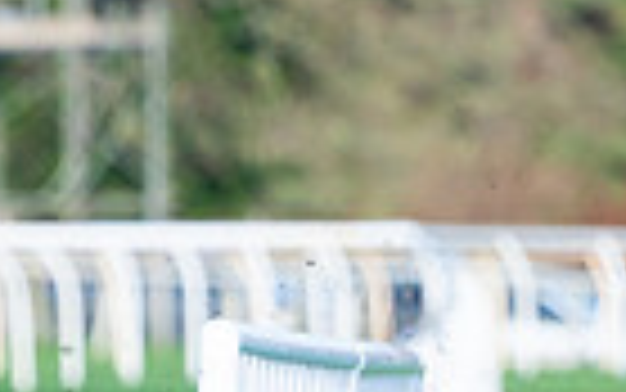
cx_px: -446
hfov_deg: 2.0
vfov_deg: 1.2
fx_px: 18194
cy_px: 618
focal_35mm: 1066
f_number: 3.5
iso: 320
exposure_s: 1/3200
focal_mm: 175
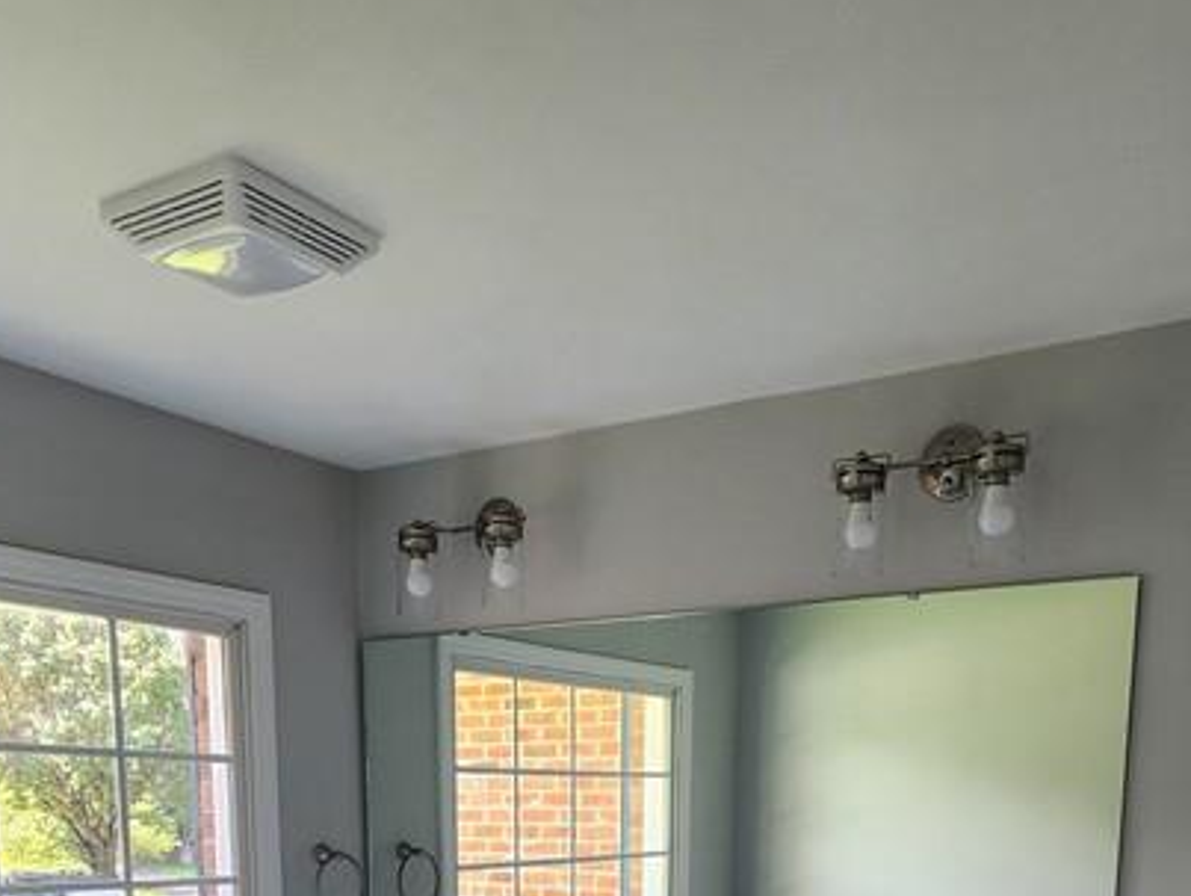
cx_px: 671
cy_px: 1041
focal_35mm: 33
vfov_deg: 35.2
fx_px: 1136
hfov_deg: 55.1
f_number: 2.2
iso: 100
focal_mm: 2.2
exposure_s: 1/60
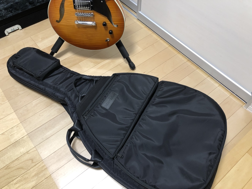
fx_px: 204
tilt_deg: -57.2
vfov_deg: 49.7
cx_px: 126
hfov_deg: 63.4
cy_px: 94
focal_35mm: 28
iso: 80
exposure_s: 1/15
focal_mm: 4
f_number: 1.8
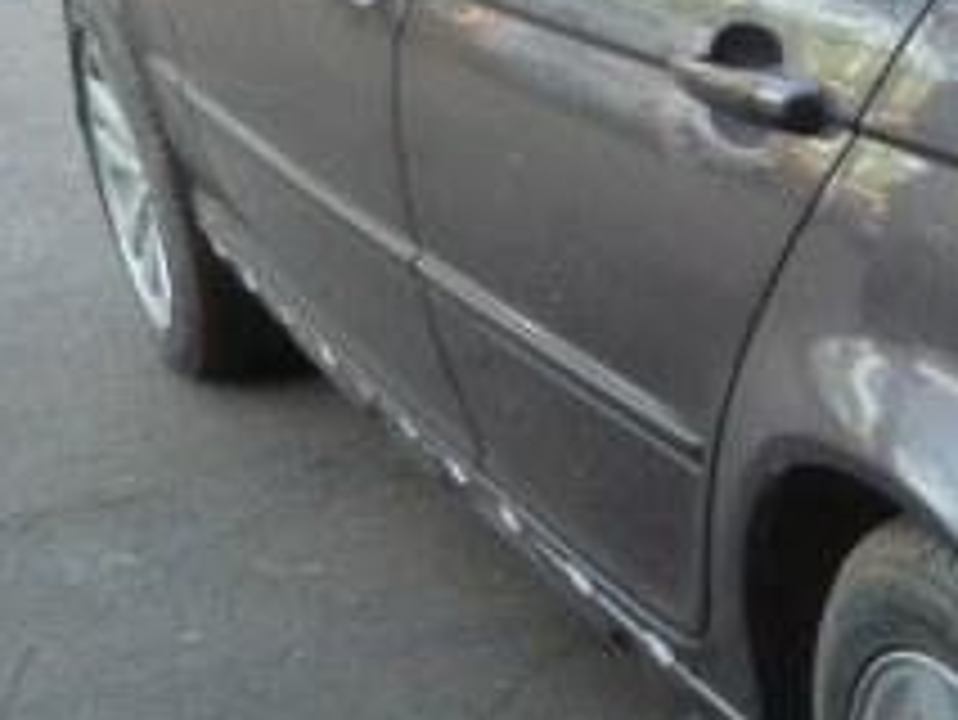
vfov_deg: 15.7
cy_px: 207
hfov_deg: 17.3
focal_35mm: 94
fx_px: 2603
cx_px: 1682
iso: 160
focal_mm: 4.5
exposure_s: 1/60
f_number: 2.8
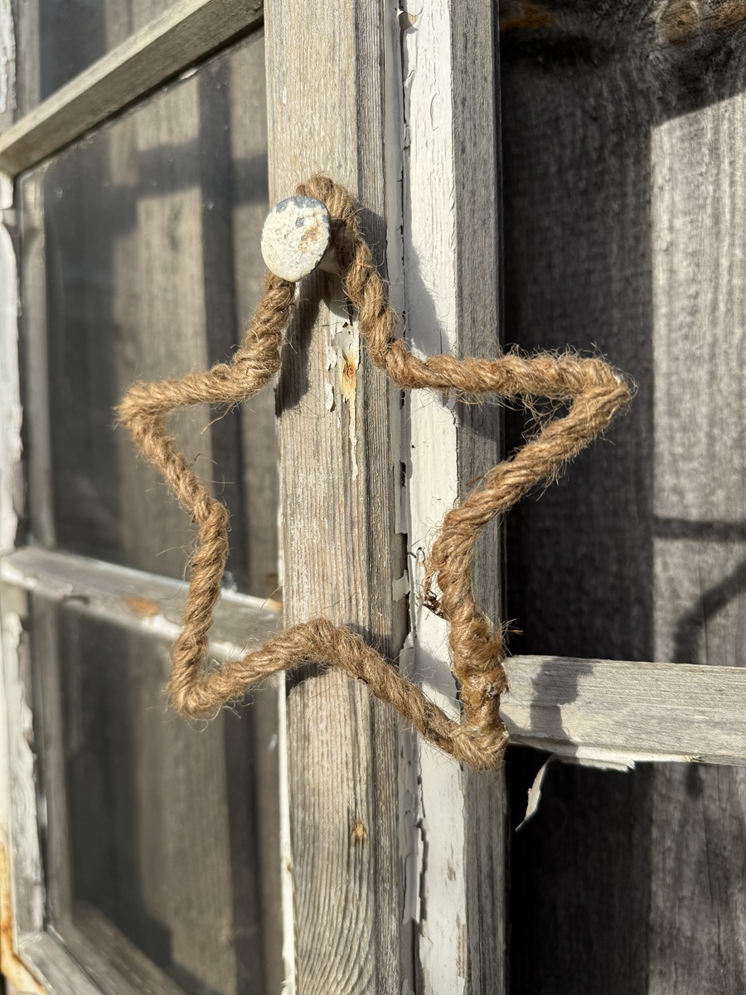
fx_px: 690
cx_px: 373
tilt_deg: -3.1
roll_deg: +1.4
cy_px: 498
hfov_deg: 56.8
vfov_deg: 71.6
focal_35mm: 24
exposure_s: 1/3247
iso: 80
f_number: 1.78
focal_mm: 6.76
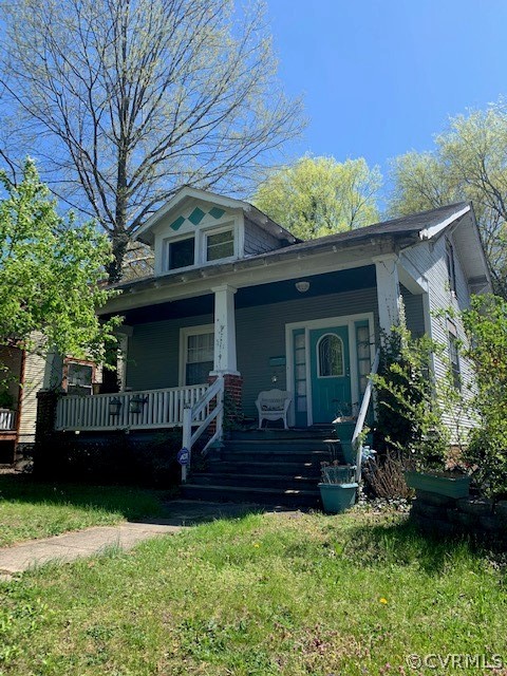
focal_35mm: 26
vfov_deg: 67.3
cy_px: 338
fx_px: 508
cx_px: 254
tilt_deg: +12.2
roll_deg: +0.9
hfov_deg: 53.1
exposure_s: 1/1190
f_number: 1.8
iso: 25
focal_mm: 4.25
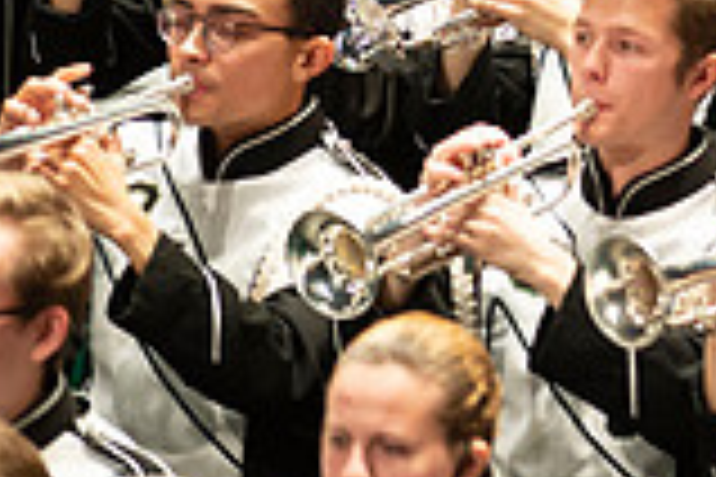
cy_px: -27
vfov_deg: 1.3
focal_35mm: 1097
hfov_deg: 1.9
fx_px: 21816
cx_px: 1225
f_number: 2.8
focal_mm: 300
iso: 3200
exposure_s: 1/500
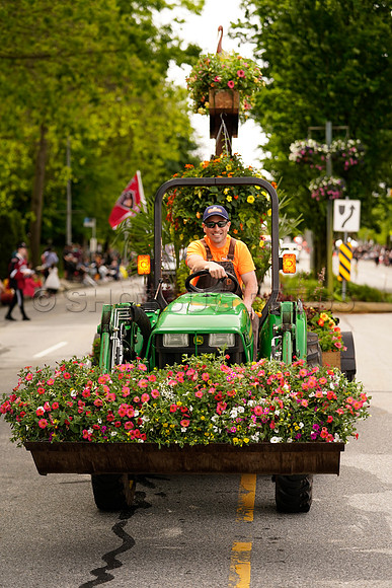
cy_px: 294
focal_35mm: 84
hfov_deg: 16.3
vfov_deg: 24.2
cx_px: 196
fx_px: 1371
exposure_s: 1/400
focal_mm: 84
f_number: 2.8
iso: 250
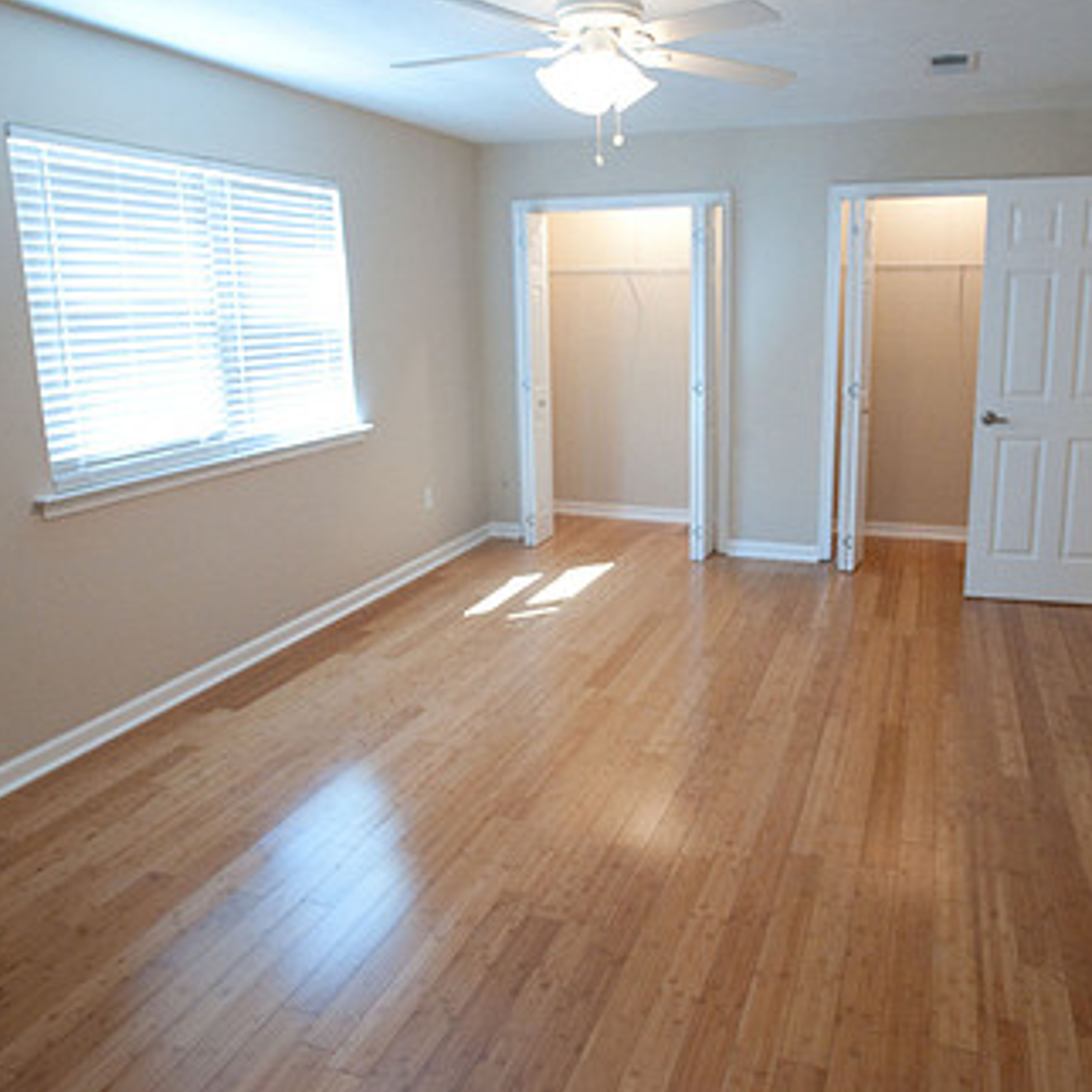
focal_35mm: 26
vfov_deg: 60.8
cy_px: 499
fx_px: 928
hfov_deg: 60.9
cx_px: 587
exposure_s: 1/100
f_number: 5.6
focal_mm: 17
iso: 3200
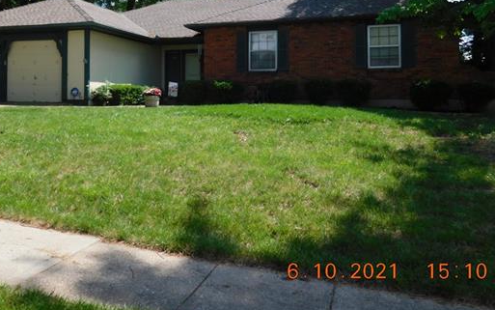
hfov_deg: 52.6
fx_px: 499
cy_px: 88
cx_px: 217
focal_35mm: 37
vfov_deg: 33.9
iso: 200
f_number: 6.4
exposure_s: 1/400
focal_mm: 4.9
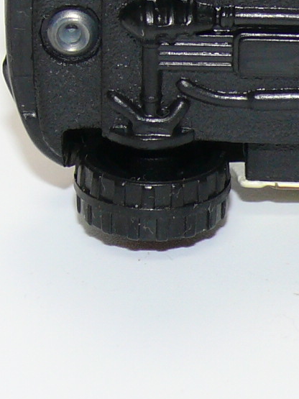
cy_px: -24
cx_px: 494
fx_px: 3387
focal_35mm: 294
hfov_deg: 5.0
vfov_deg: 6.7
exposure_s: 1/30
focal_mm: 13.3
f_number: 4
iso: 100
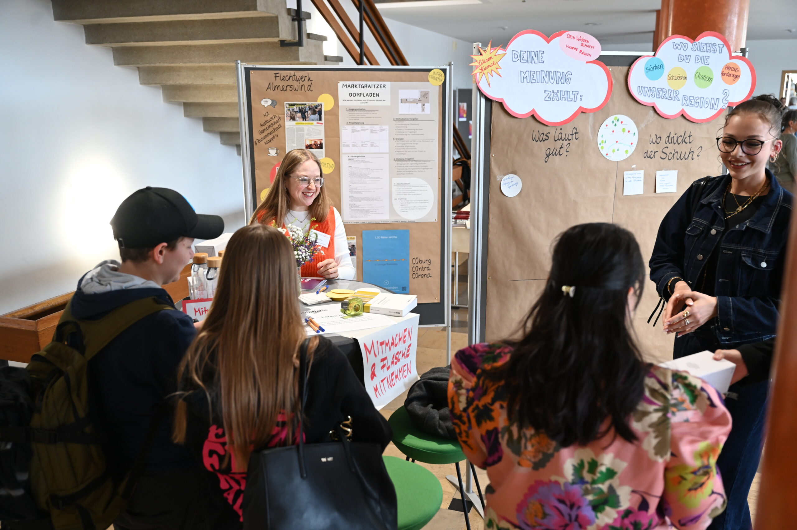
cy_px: 265
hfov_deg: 58.8
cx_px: 398
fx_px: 708
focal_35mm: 32
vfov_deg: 41.1
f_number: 3.5
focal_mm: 32
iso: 1600
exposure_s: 1/160
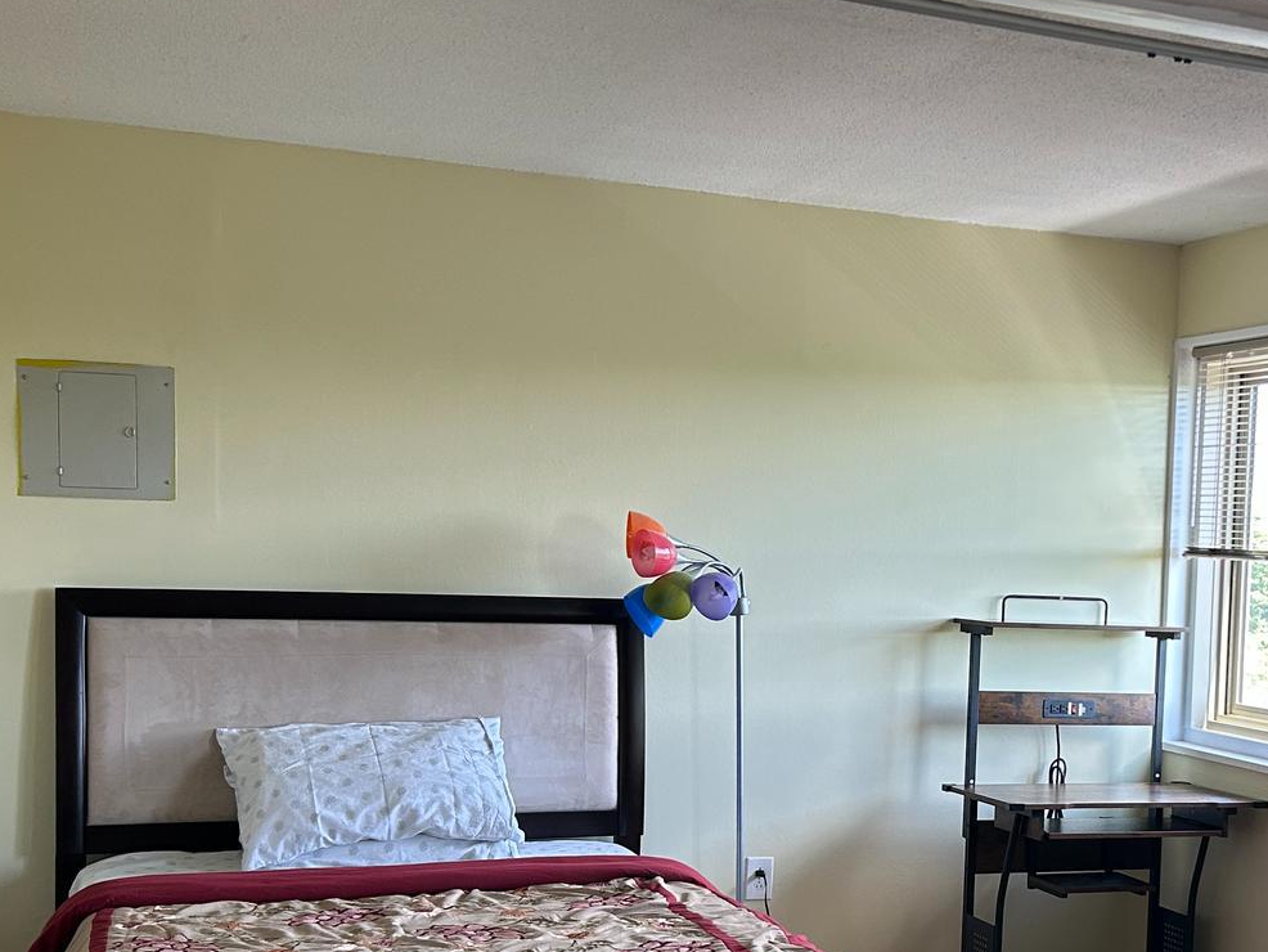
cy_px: 682
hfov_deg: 34.6
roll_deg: -2.7
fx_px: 1979
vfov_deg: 26.8
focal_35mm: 54
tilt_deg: -3.8
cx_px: 979
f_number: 1.5
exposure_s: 1/121
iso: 80
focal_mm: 5.7
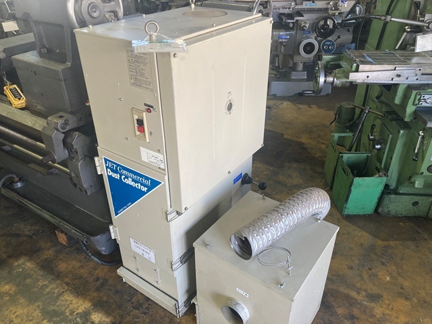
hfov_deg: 63.4
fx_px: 349
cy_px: 162
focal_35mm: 28
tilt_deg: -30.9
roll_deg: +0.0
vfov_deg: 49.7
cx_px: 216
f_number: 1.8
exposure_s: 1/60
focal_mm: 3.99
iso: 100
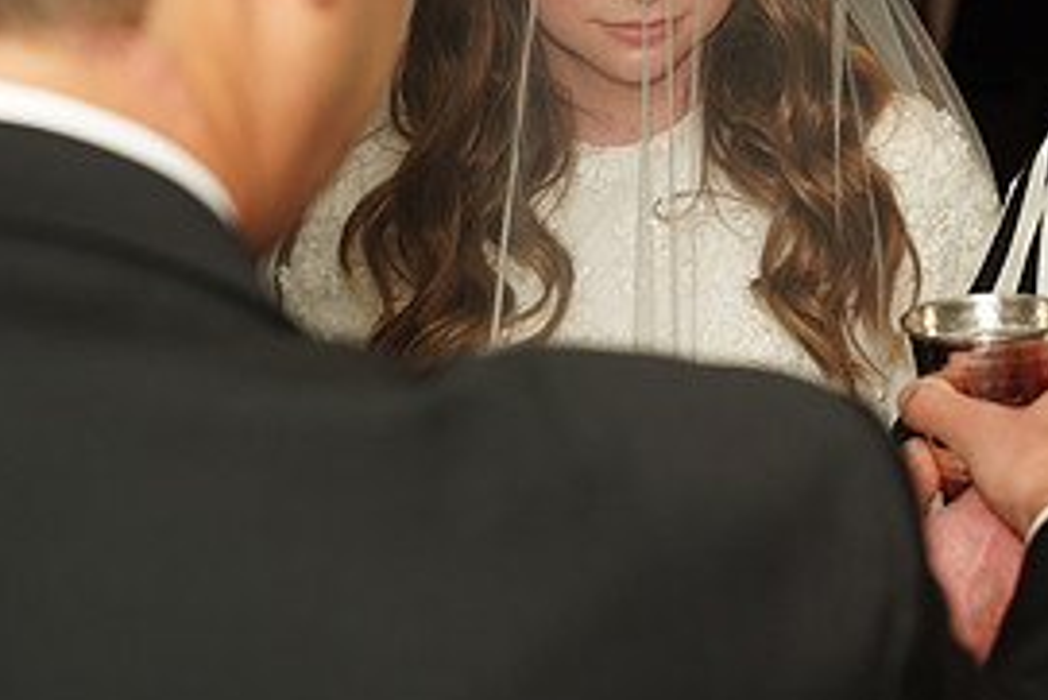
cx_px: 1021
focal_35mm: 122
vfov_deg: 11.1
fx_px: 3553
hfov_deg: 16.5
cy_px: -10
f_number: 4.5
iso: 400
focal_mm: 57
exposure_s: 1/100
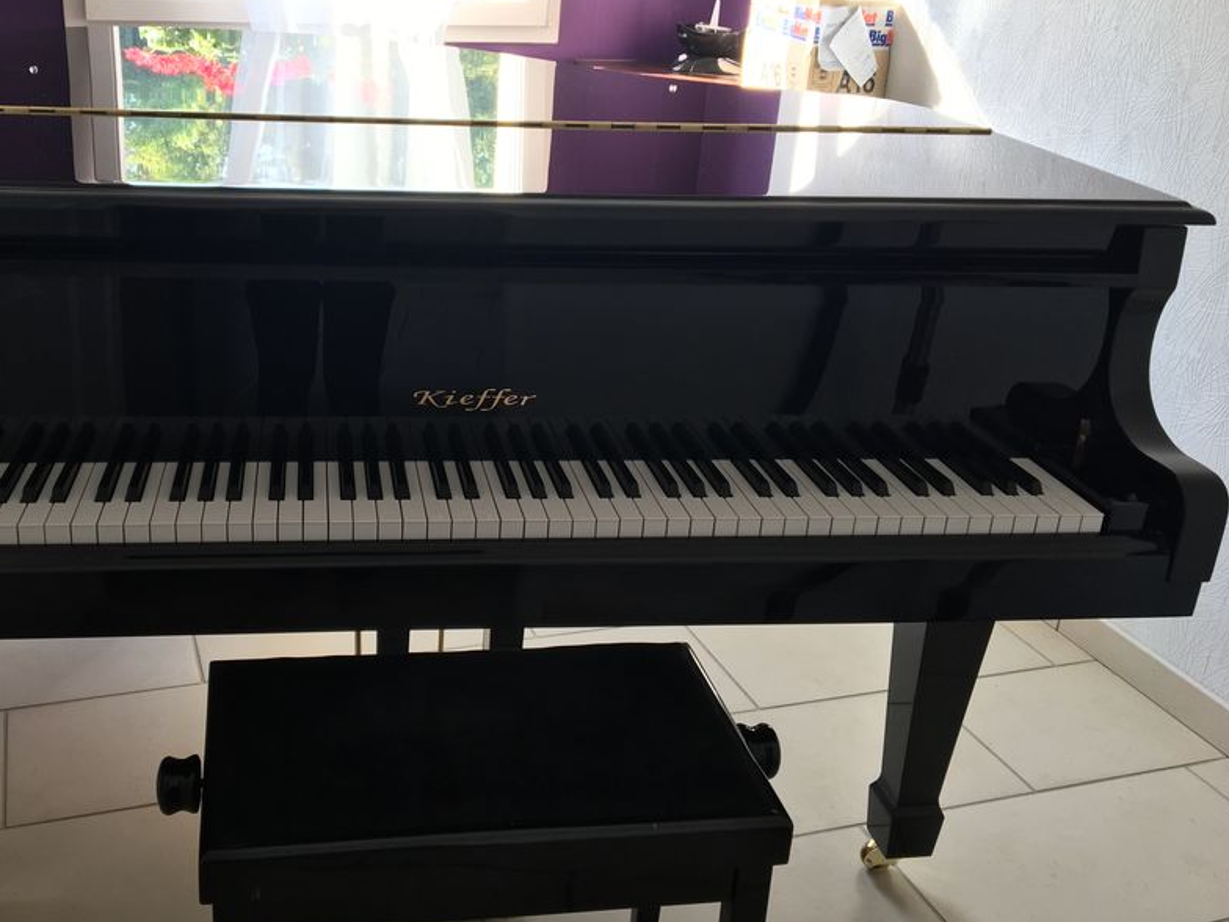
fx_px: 1314
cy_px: 423
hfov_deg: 49.7
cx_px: 467
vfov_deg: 38.6
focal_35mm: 37
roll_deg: -2.4
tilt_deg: -21.2
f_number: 2.2
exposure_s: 1/50
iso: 32
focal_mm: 4.15
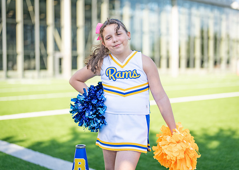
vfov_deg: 25.5
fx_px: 376
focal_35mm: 55
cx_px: 126
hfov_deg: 35.2
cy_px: 80
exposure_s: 1/2500
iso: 100
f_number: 1.2
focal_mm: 50
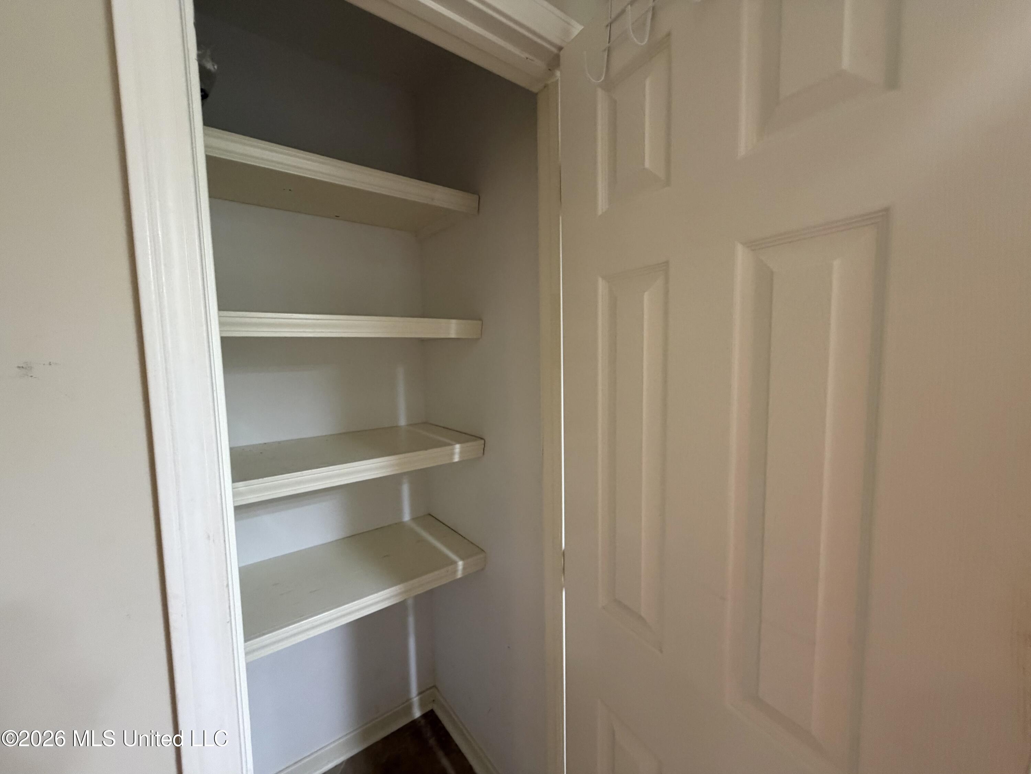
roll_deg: +1.3
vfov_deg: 85.7
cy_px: 387
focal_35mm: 14
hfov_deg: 102.1
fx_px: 417
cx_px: 516
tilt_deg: -4.9
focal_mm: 2.22
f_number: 2.2
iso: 320
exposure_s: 1/60
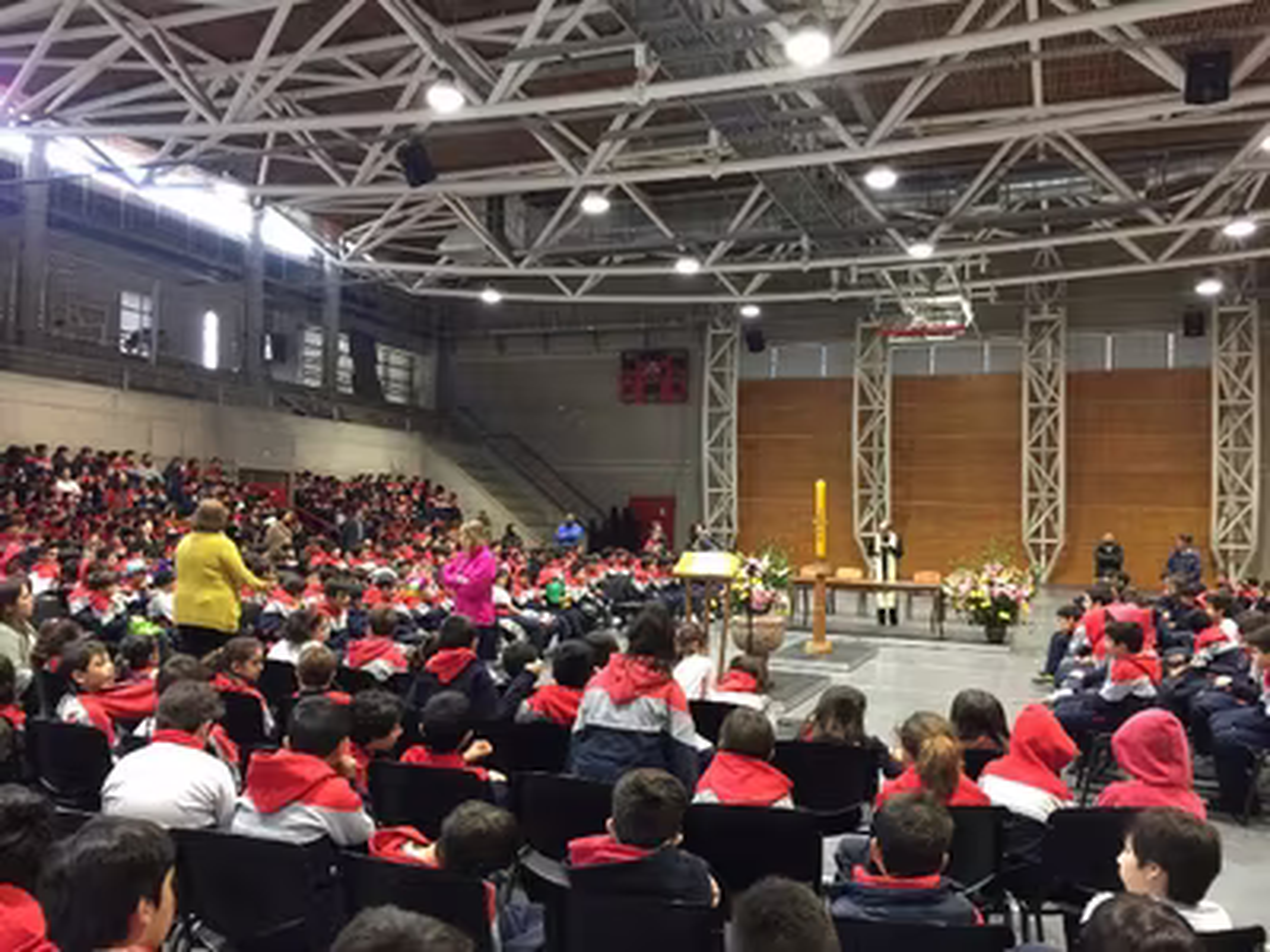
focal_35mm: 29
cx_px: 635
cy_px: 476
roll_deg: -2.3
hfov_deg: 61.7
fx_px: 1064
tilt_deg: +2.2
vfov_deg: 48.2
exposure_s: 1/17
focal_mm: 4.15
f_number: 2.2
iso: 160
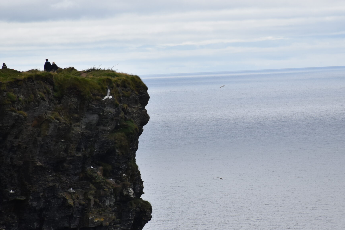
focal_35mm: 311
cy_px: 95
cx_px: 178
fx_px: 2980
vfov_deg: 4.4
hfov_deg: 6.6
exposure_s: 1/1600
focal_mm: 140
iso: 400
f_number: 7.1
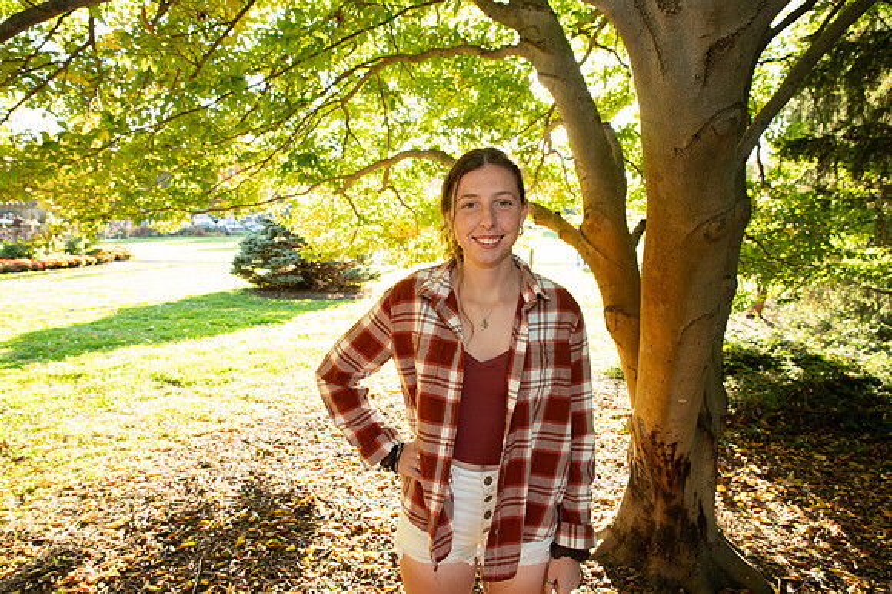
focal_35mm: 24
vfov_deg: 53.1
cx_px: 446
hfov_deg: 73.8
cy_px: 297
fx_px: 594
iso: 800
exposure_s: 1/125
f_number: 5.6
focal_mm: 24
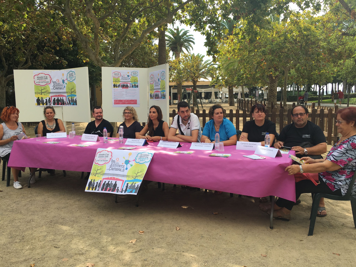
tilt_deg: -7.2
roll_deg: +1.0
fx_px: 298
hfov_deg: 61.7
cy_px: 134
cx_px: 178
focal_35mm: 29
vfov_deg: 48.2
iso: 25
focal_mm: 4.15
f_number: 2.2
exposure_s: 1/725
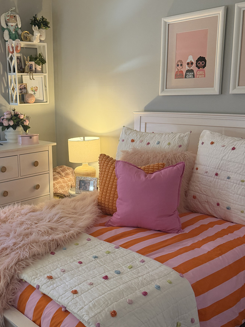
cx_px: 70
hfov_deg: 36.2
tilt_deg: -14.7
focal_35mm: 39
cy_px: 182
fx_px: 368
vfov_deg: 47.8
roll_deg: +0.7
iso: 400
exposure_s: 1/60
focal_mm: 6.76
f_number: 1.78
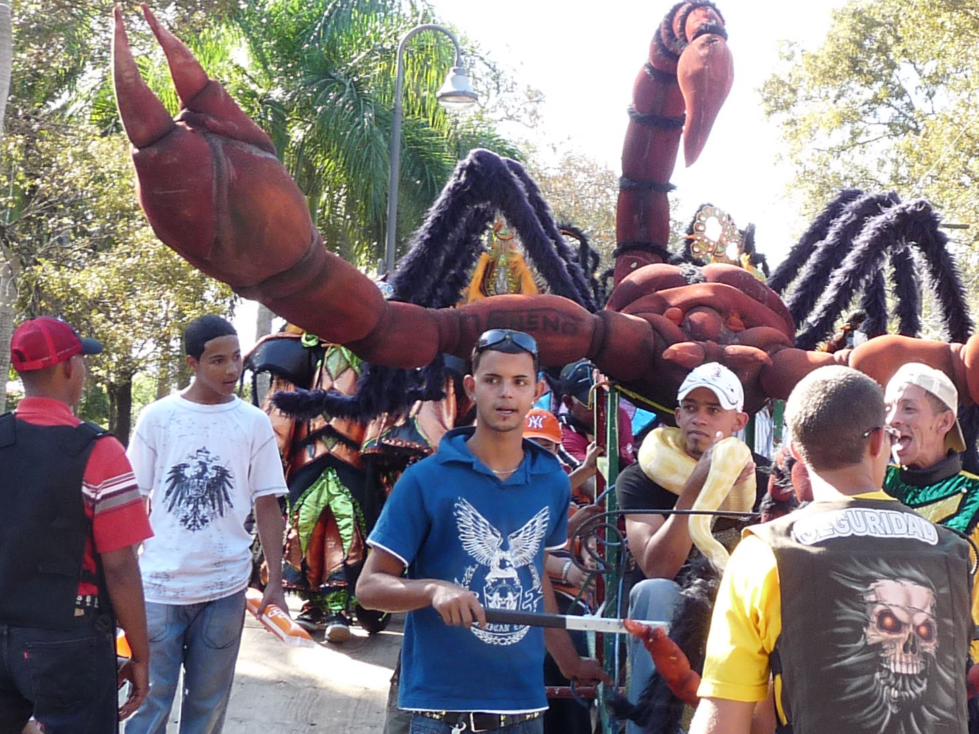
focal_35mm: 74
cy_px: 338
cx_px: 778
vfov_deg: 19.9
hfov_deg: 25.9
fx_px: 2093
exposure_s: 1/100
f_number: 3.6
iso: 100
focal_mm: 5.2
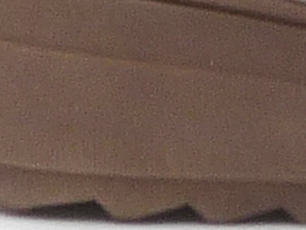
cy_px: -347
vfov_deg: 4.4
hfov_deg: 6.0
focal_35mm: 326
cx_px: 484
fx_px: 2882
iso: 100
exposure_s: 1/200
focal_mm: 4.8
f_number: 4
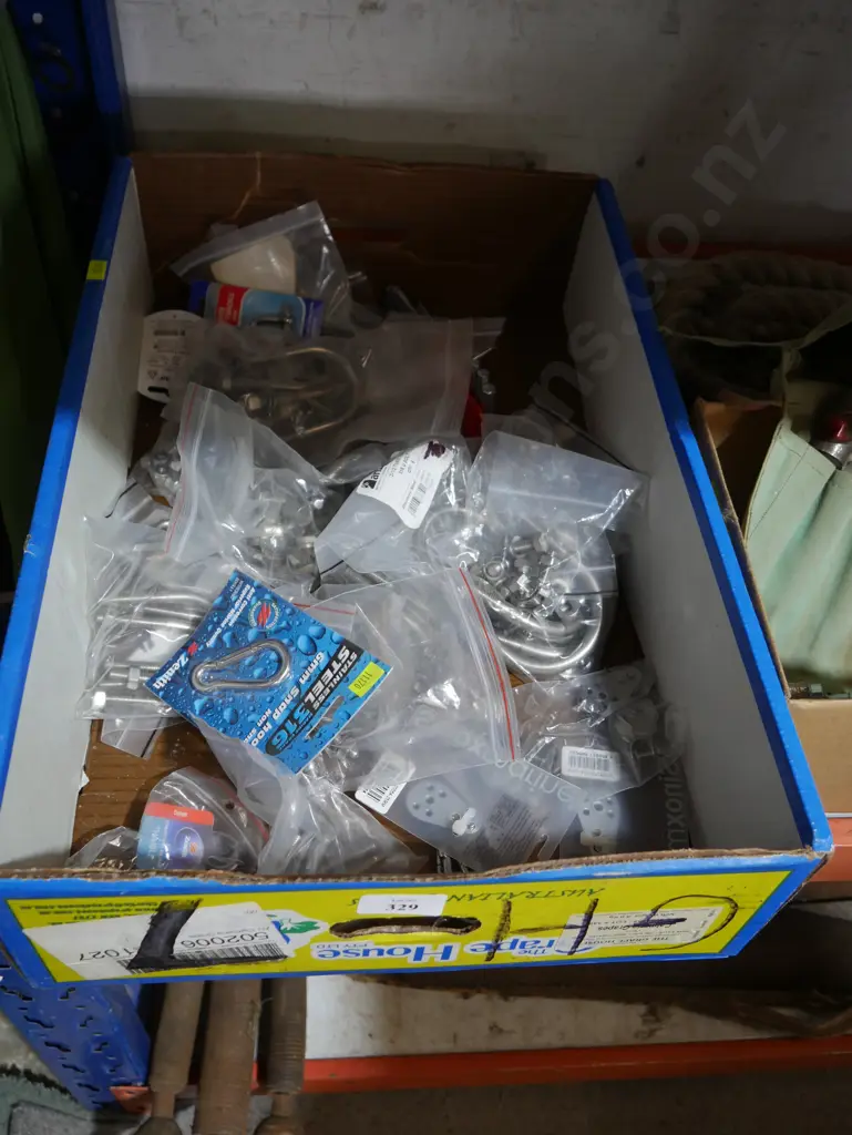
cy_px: 568
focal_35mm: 32
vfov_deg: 56.8
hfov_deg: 44.2
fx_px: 1049
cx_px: 426
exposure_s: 1/60
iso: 400
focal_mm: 16
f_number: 3.6
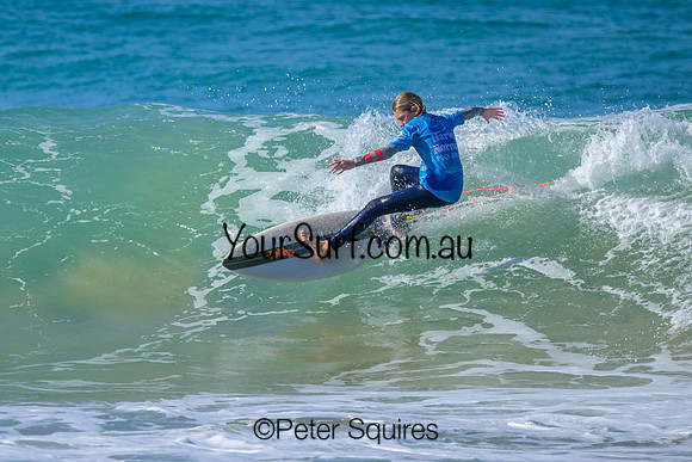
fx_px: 21118
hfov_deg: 1.9
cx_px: 303
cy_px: 209
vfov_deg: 1.3
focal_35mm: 1098
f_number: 6.3
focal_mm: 800
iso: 320
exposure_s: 1/2000
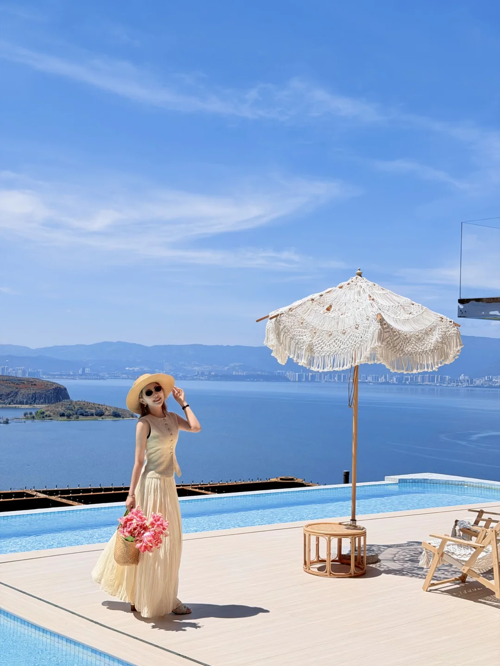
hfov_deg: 30.3
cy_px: 333
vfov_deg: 39.7
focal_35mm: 48
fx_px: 924
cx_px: 250
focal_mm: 6.76
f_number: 1.78
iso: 80
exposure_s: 1/7874
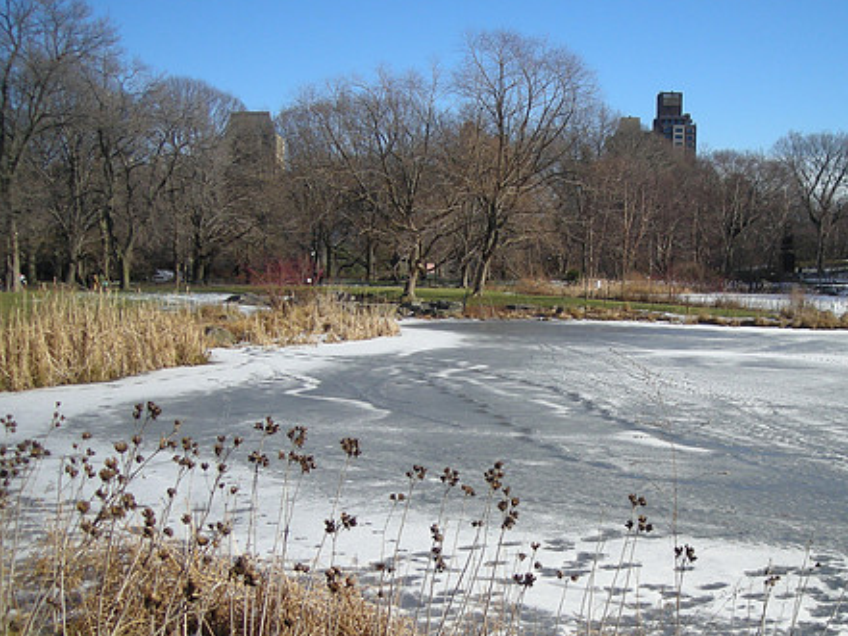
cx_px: 498
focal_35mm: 46
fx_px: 1127
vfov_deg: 31.4
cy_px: 404
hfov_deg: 41.1
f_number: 5.7
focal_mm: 5.7
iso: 50
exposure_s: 1/204
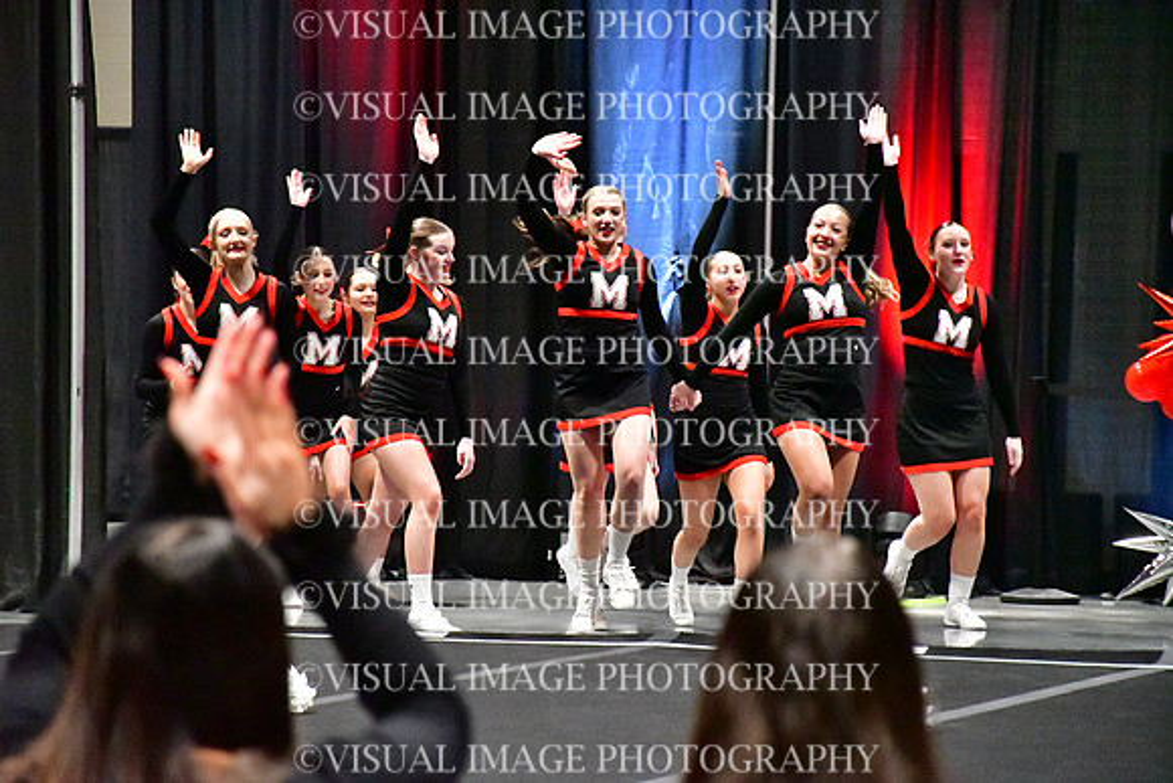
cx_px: 586
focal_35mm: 183
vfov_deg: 7.5
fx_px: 5964
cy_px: 392
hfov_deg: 11.2
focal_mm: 122
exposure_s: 1/400
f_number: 5.6
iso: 16000
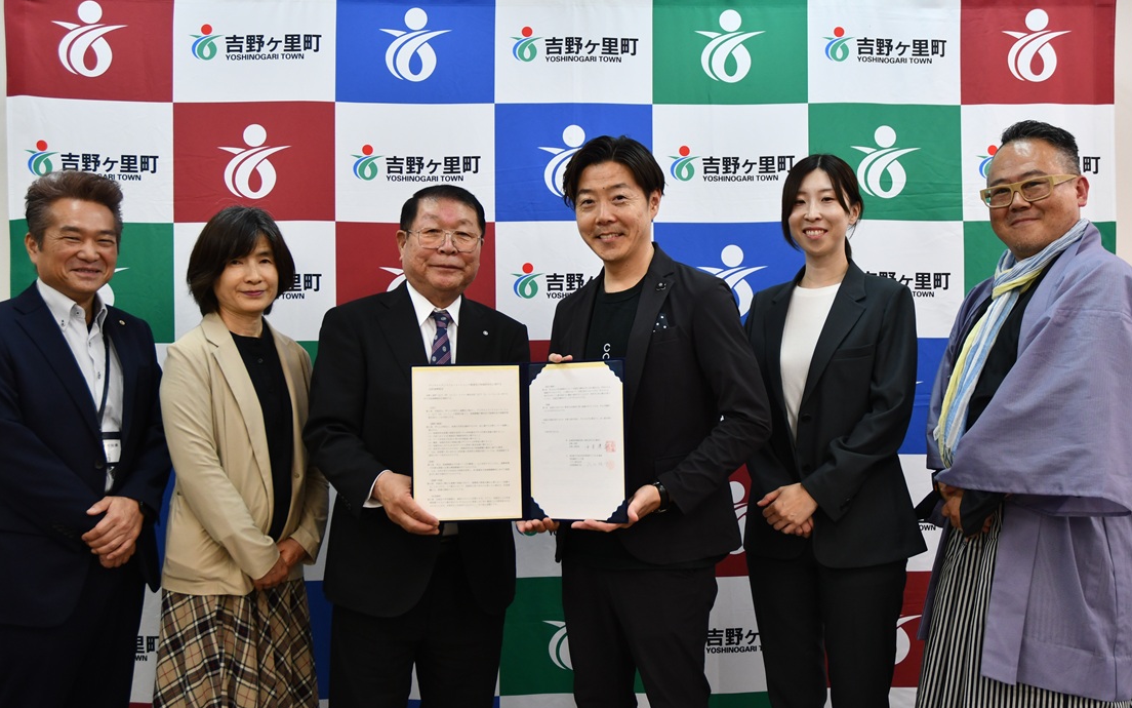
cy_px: 348
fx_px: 1172
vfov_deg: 33.6
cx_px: 569
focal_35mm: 38
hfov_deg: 51.5
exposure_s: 1/160
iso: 800
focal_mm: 25
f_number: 3.8
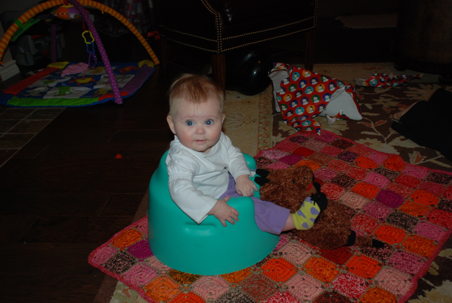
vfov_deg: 40.1
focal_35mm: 33
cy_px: 152
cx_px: 226
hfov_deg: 57.2
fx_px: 415
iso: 200
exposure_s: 1/60
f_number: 3.8
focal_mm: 22
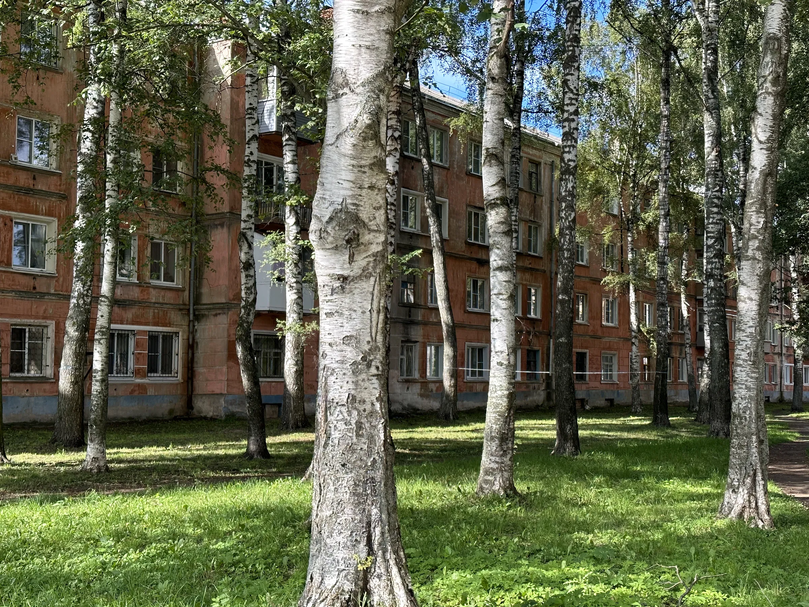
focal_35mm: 48
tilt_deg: +1.9
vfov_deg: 30.3
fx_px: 1122
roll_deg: -0.2
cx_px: 404
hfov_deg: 39.7
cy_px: 304
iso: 64
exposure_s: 1/571
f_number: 1.78
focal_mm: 6.86
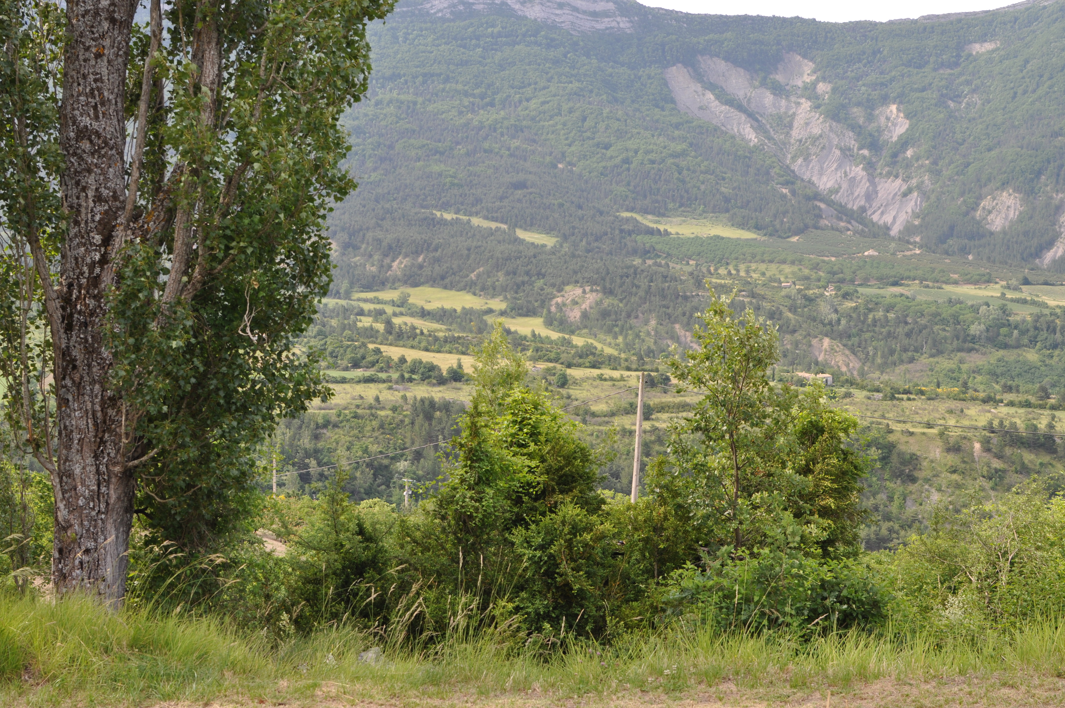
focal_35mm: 52
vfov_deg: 25.7
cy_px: 354
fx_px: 1551
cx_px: 532
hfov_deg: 37.9
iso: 200
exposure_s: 1/160
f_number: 6.3
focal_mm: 35
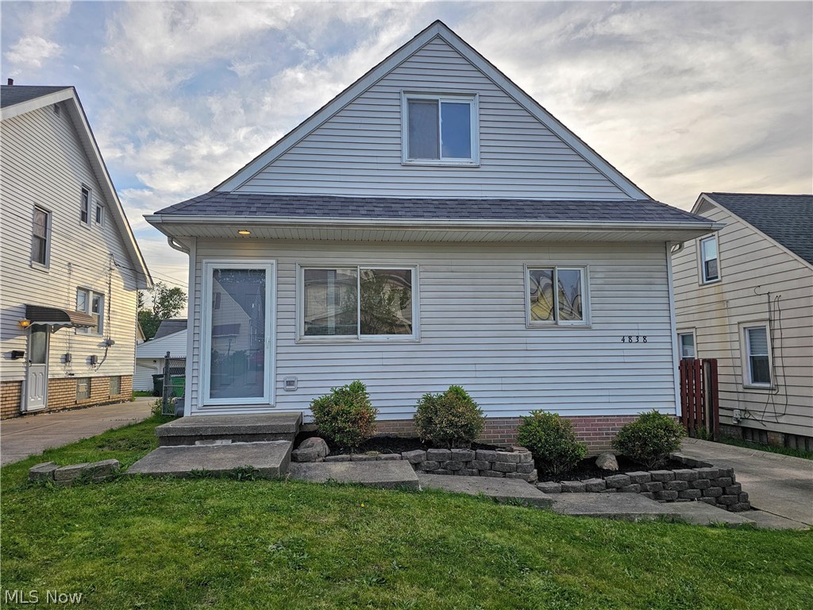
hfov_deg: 73.9
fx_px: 540
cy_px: 305
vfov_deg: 58.9
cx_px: 406
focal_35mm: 23
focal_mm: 6.3
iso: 16
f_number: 1.7
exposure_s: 1/472
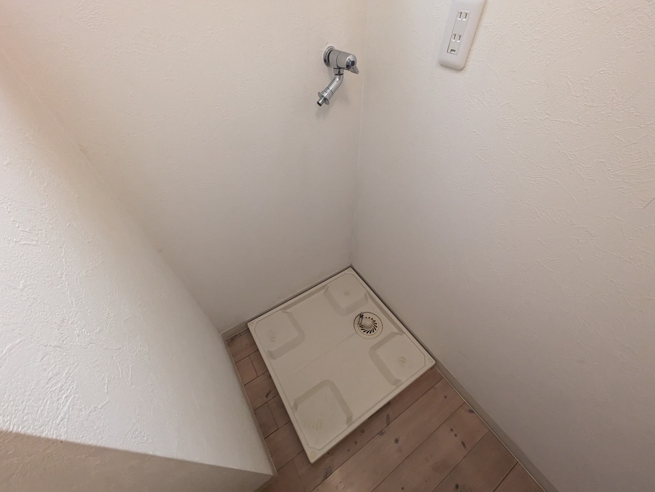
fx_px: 265
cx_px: 328
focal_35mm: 14
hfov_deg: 102.0
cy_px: 246
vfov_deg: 85.7
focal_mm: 1.83
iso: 671
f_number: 2.2
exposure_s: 1/120
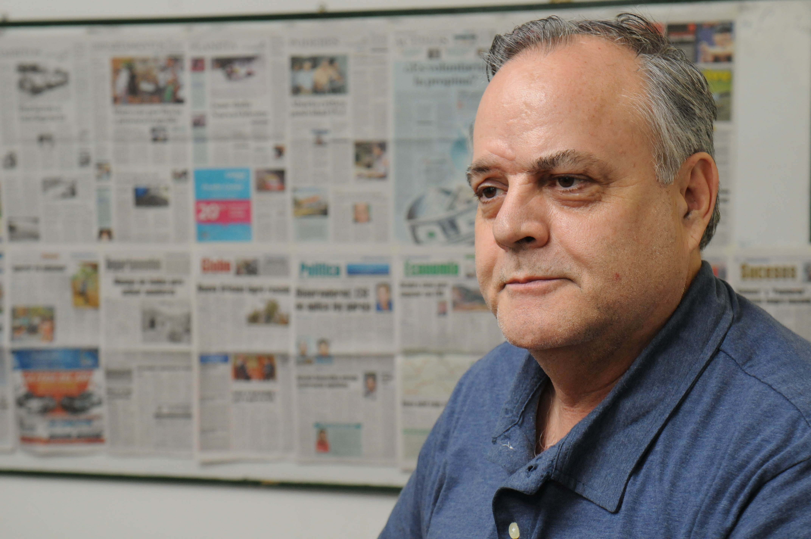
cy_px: 270
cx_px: 406
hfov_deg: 33.4
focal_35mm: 60
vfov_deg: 22.6
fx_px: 1350
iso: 1000
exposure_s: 1/125
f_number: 7.1
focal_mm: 40
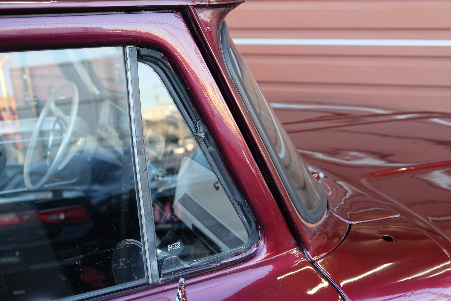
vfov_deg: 31.2
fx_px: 539
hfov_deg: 45.4
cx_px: 226
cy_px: 150
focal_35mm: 43
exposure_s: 1/75
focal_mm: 28.9
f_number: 3.2
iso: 400
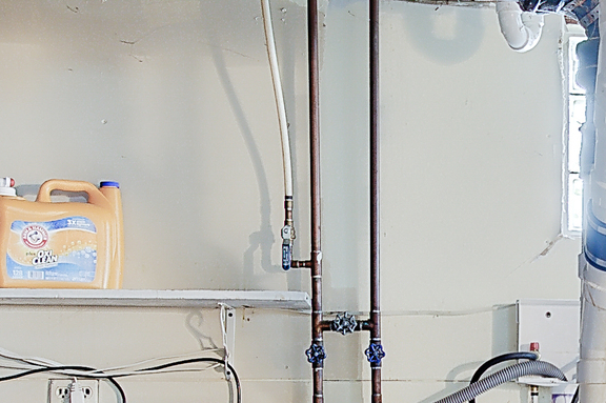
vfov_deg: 16.6
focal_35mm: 80
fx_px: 1345
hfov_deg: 23.5
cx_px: 701
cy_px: 418
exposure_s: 4
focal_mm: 10
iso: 100
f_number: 9
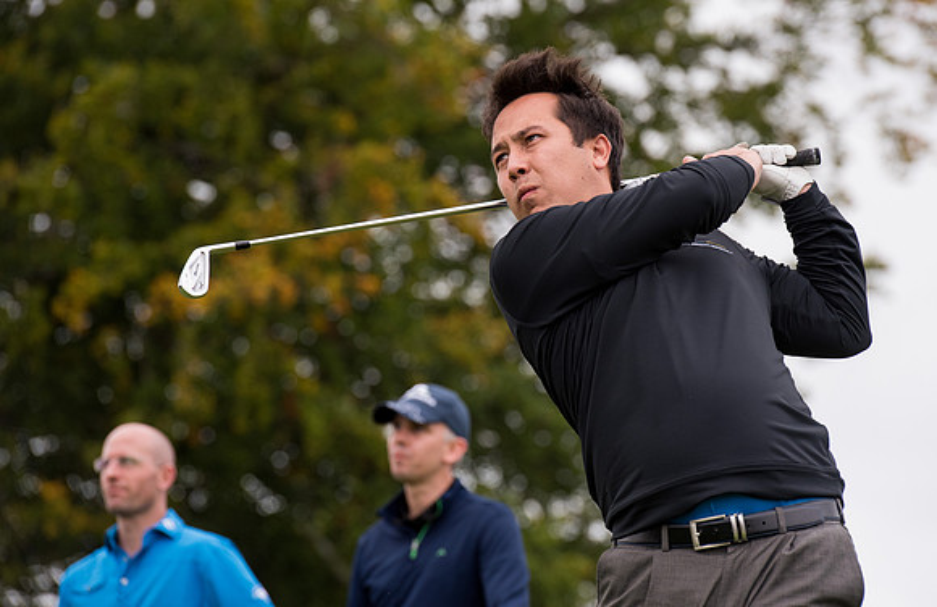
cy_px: 247
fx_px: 5997
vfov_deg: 5.8
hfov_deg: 8.9
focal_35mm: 232
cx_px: 528
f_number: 5.6
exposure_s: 1/1000
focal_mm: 200
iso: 800
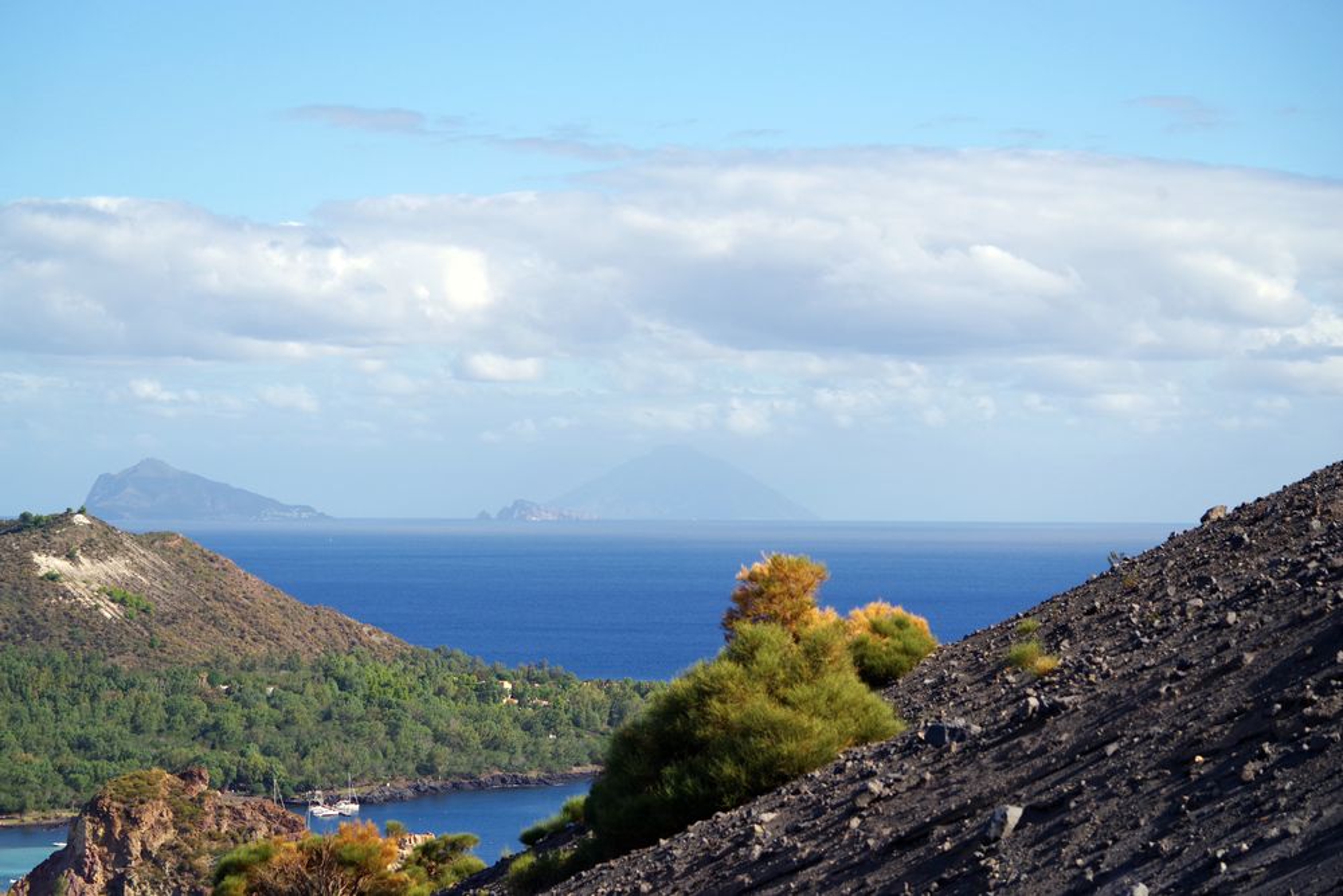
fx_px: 3917
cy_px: 448
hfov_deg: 19.5
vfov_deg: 13.0
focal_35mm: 105
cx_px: 672
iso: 400
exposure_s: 1/1600
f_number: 7.1
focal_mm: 105
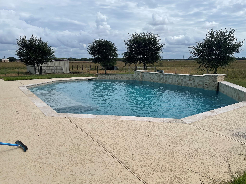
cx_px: 123
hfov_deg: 67.3
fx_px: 185
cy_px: 92
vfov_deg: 53.1
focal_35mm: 26
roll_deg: +0.3
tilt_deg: -10.2
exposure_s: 1/7813
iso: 32
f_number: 1.6
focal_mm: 4.2
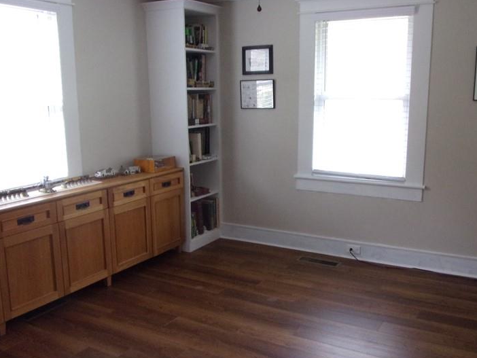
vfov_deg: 40.7
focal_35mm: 35
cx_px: 235
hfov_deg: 52.6
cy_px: 193
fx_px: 482
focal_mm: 4.3
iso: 197
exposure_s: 1/34
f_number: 3.3
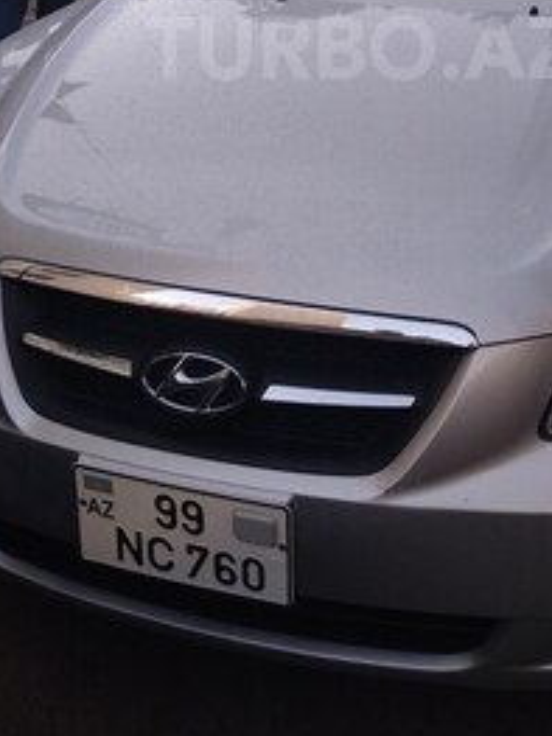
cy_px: 48
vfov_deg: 36.1
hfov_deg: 29.5
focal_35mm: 49
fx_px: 1043
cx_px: 361
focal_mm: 3.83
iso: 125
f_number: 2.2
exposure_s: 1/233
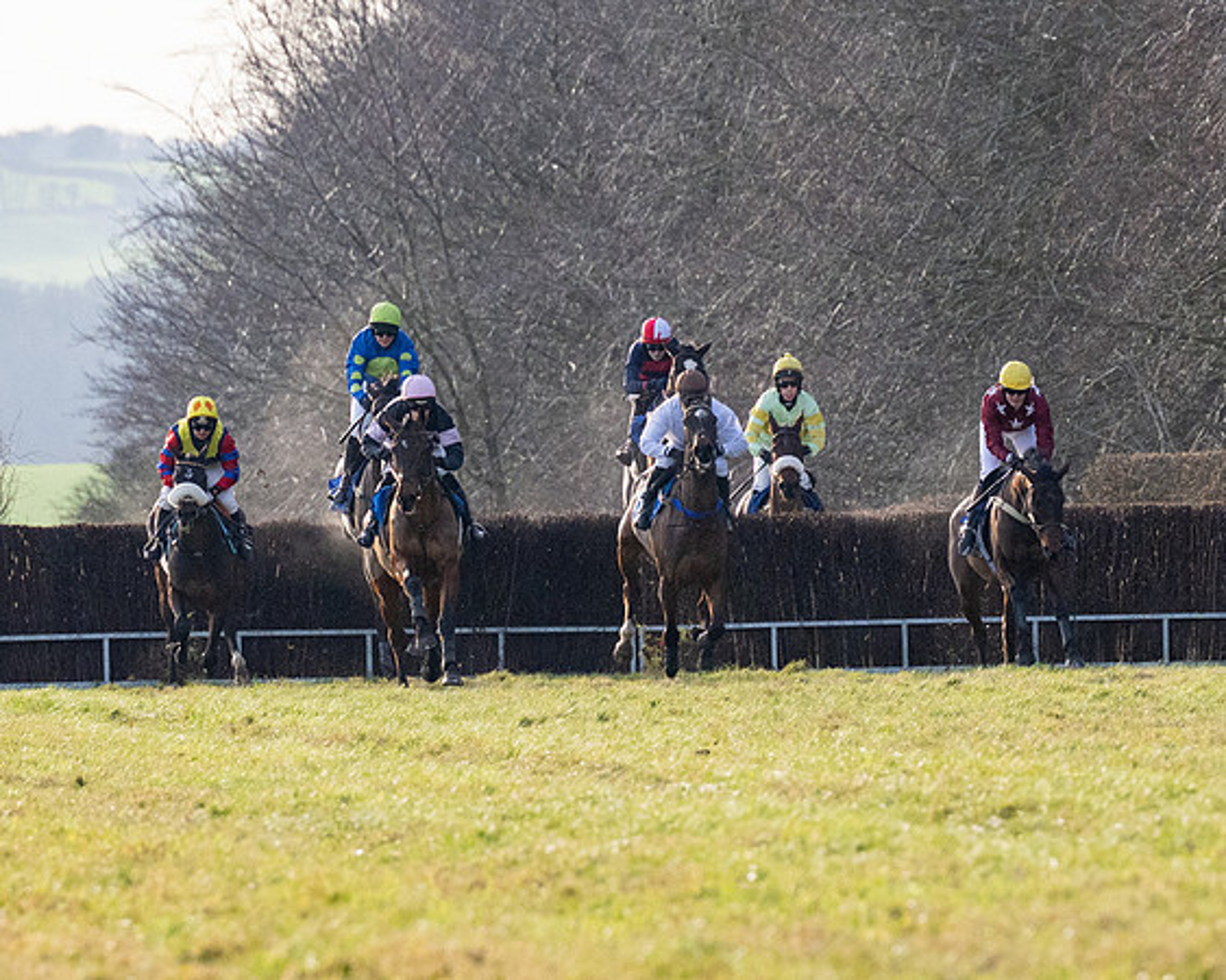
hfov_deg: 3.5
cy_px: 545
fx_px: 20151
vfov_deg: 2.8
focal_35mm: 556
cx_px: 692
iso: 800
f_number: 5
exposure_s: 1/4000
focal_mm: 200
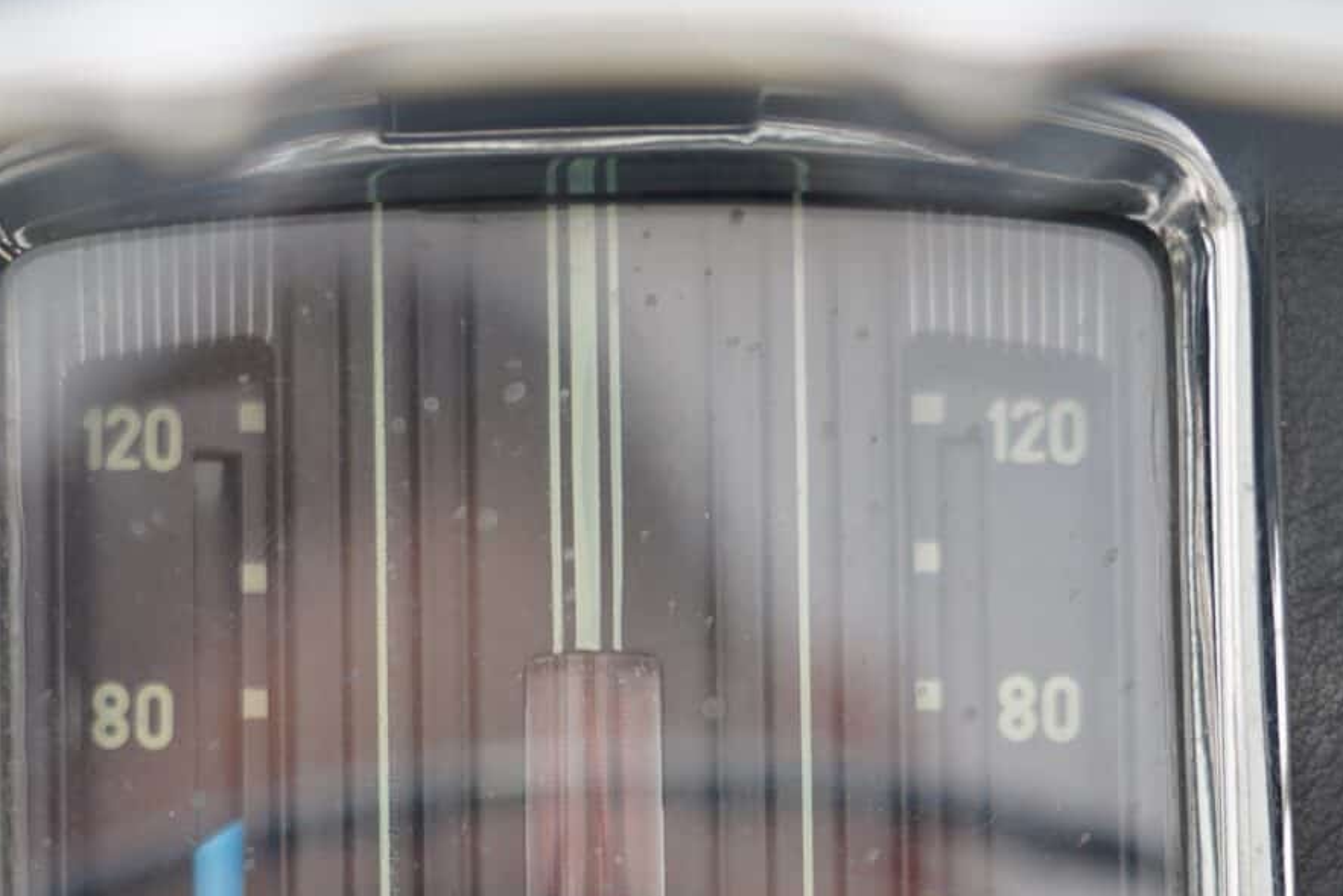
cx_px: 656
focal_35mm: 142
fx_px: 5298
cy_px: 1136
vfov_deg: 9.5
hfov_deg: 14.4
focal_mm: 49
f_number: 4.5
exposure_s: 1/80
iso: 100
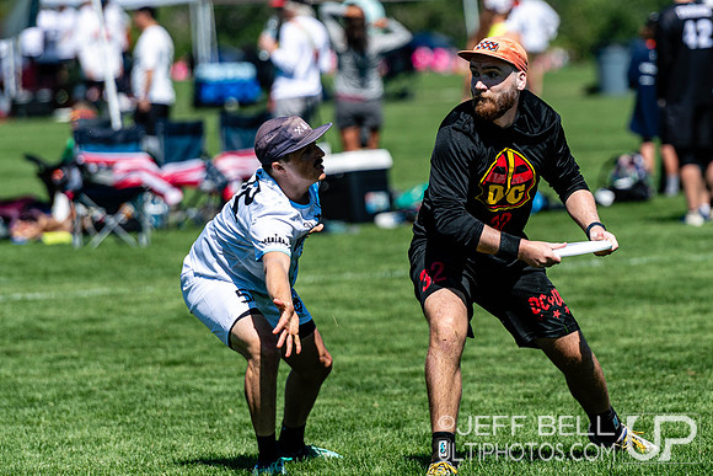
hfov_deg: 5.0
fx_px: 8137
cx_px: 488
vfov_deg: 3.3
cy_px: 150
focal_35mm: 411
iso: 125
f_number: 3.2
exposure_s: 1/2500
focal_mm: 200
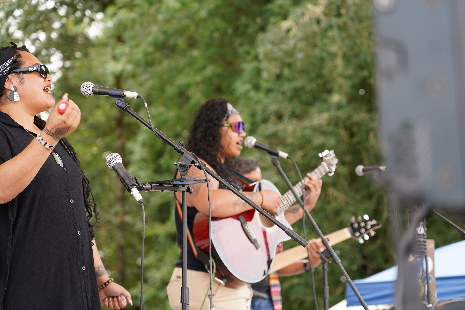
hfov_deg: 19.6
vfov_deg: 13.2
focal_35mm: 104
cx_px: 232
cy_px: 155
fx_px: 1343
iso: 160
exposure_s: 1/160
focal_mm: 104
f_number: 4
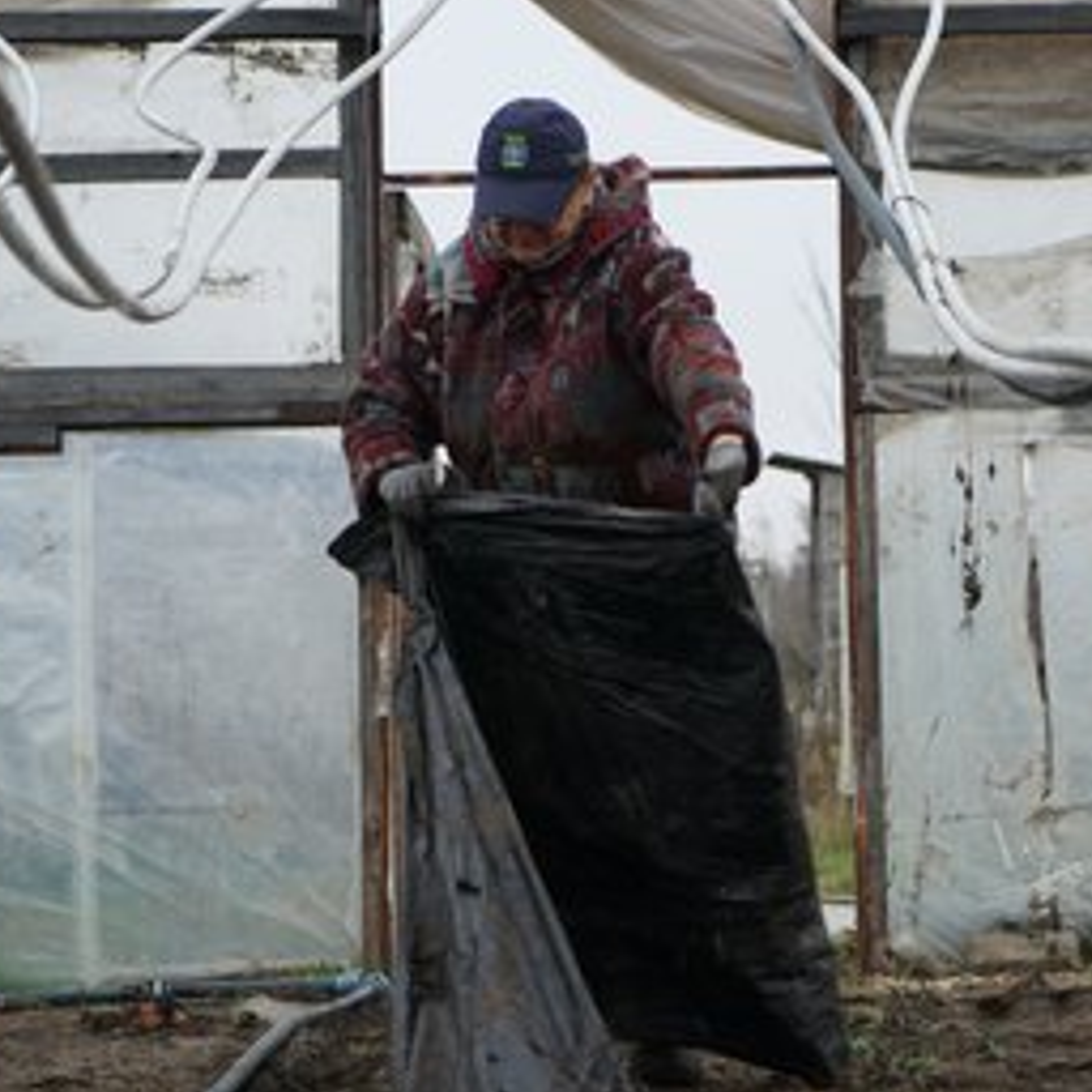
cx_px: 584
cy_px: 535
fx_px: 3319
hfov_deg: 18.7
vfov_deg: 18.7
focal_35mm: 93
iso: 200
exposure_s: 1/160
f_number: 4
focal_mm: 70
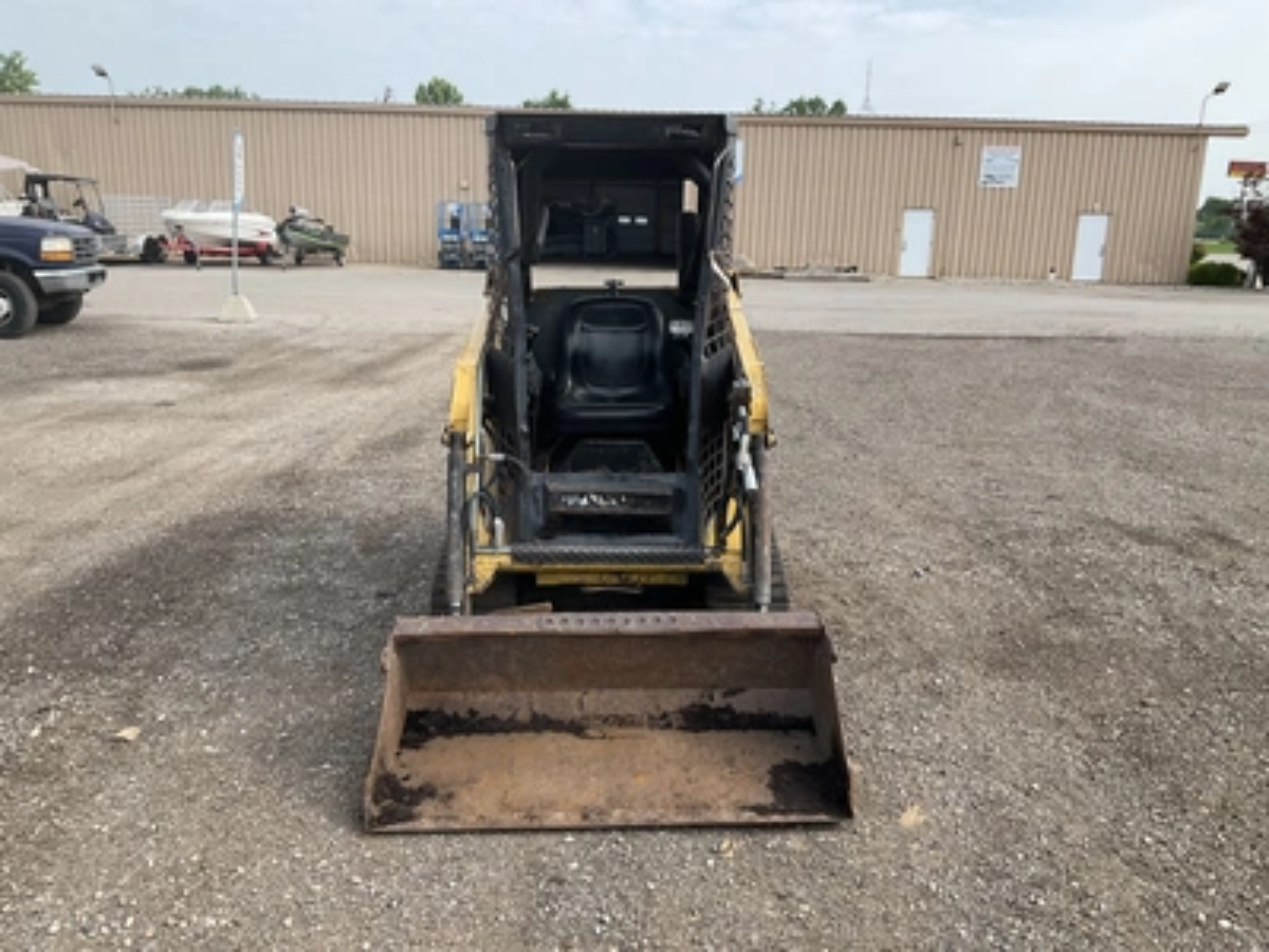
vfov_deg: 48.2
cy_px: 476
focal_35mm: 29
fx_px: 1063
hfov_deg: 61.7
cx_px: 634
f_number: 1.8
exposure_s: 1/781
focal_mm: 3
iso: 25
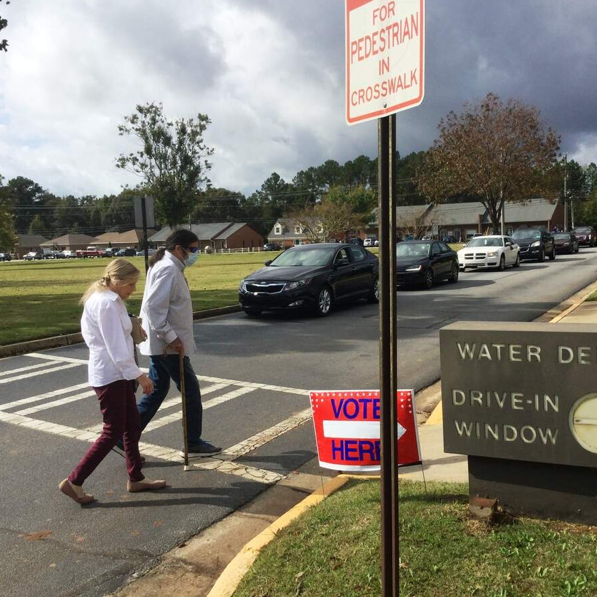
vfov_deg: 44.9
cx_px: 336
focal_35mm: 37
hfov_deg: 44.8
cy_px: 295
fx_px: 722
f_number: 2.4
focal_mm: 3.3
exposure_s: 1/1894
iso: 25
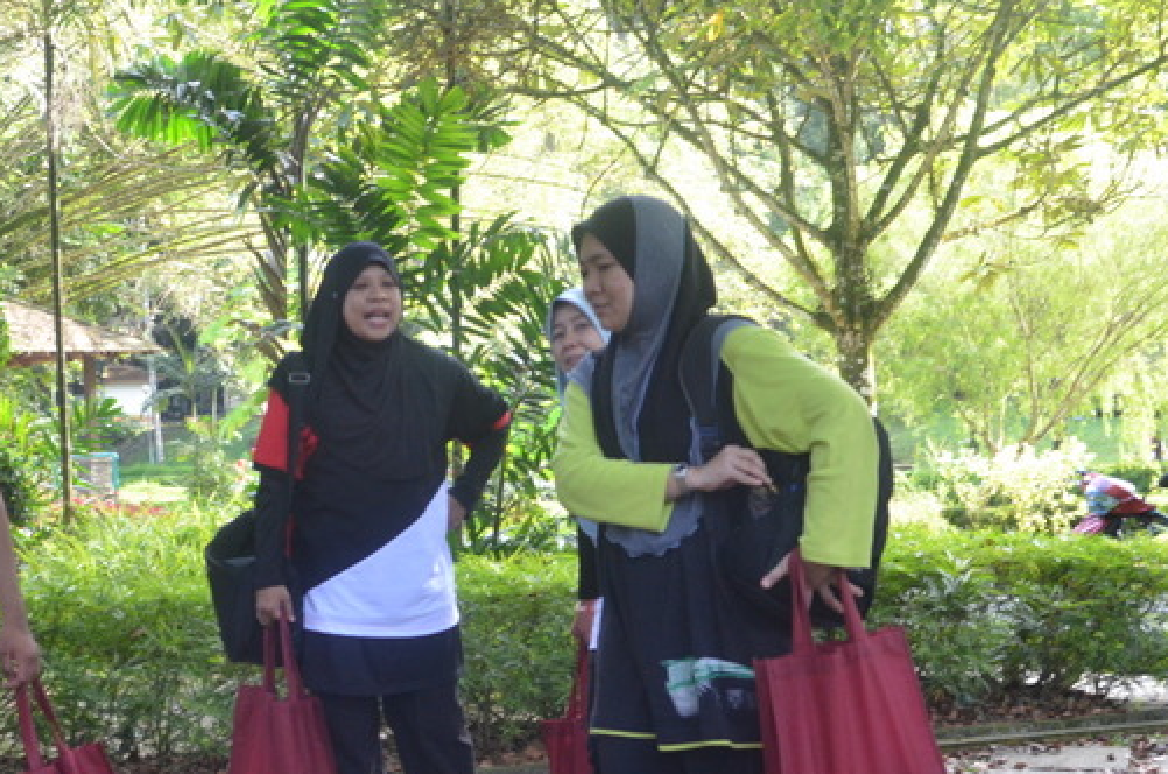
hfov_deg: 29.9
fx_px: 2170
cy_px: 587
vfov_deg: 20.1
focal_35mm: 67
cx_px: 382
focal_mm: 28
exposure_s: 1/125
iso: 1000
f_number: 4.5
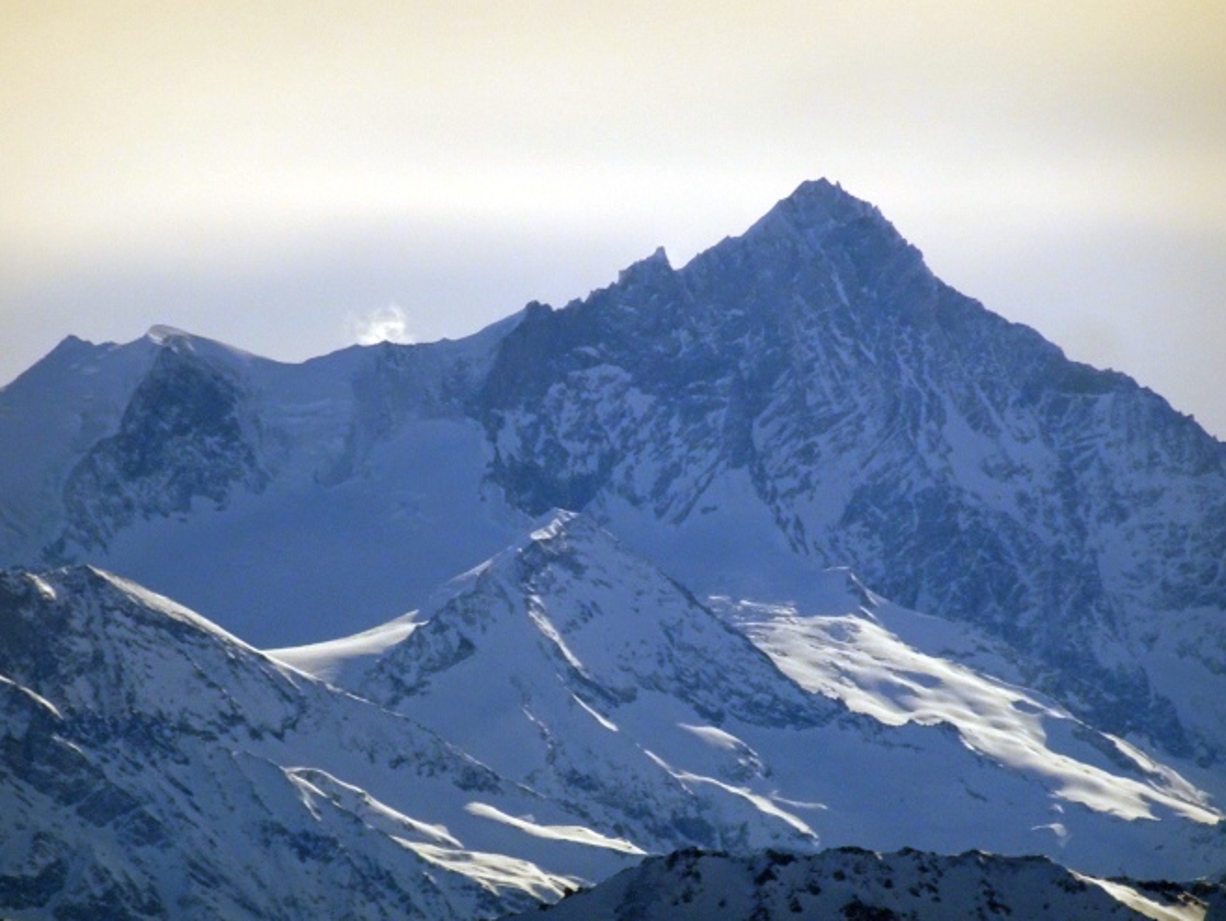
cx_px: 686
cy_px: 405
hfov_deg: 3.9
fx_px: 17786
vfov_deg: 3.0
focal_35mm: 502
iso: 80
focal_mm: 70.55
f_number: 6.3
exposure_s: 1/1250
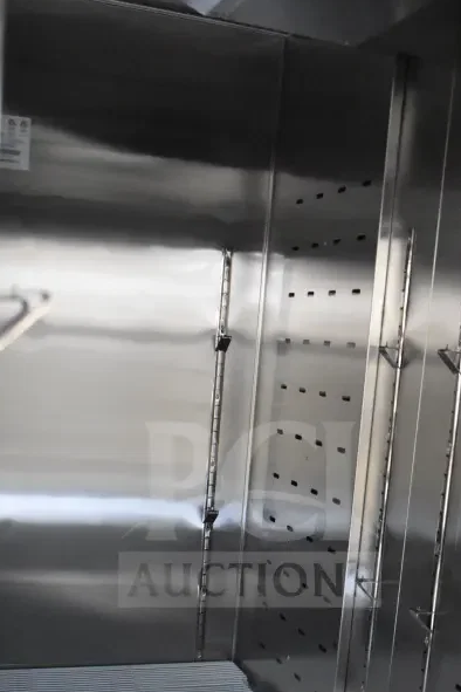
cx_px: 249
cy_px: 515
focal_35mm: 49
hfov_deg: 27.6
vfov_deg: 39.5
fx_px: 937
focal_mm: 21
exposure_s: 1/30
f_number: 3.8
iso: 7200
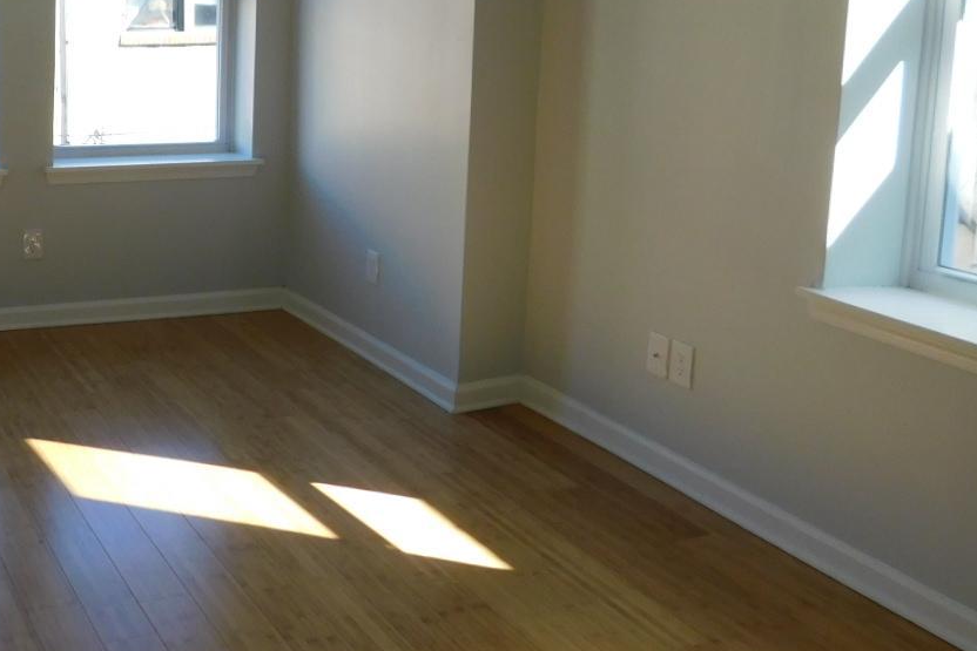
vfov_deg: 28.8
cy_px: 163
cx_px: 121
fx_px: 1249
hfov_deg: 40.0
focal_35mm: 46
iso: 125
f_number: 3
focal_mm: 4
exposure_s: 1/160
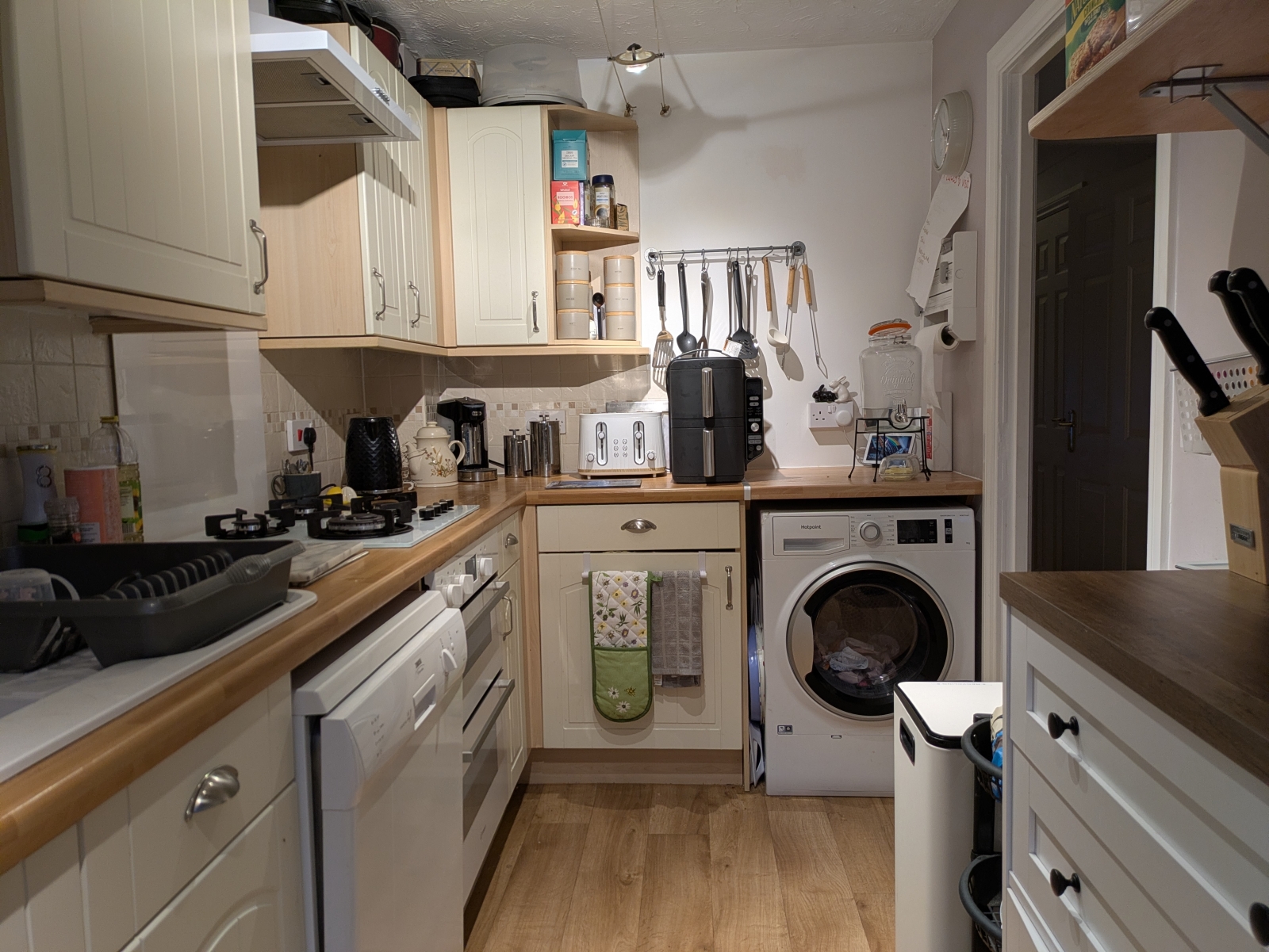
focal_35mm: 25
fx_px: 917
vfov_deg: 54.9
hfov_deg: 69.4
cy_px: 476
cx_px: 634
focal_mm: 5.43
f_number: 1.89
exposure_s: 1/25
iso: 102
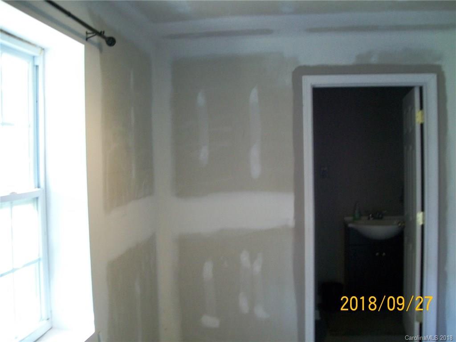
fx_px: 474
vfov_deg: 39.7
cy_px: 171
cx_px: 228
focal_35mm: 36
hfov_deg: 51.4
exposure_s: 1/15
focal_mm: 6
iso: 160
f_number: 2.7
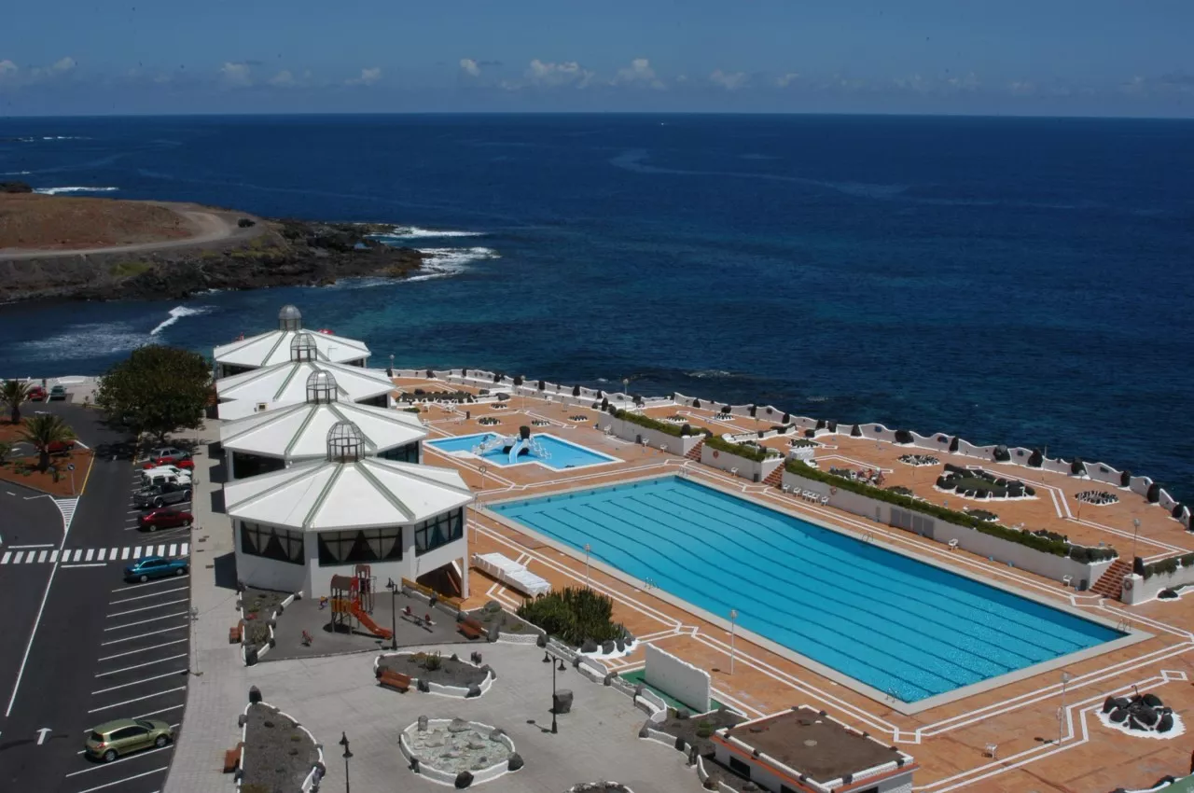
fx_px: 1391
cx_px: 597
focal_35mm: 42
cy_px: 396
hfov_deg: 46.5
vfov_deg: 31.8
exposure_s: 1/160
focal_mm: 28
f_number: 22
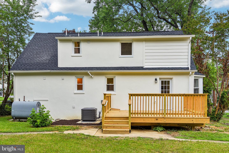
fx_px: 204
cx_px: 114
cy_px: 76
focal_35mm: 32
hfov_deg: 58.7
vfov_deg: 41.1
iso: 400
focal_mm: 32
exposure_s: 1/640
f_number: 8
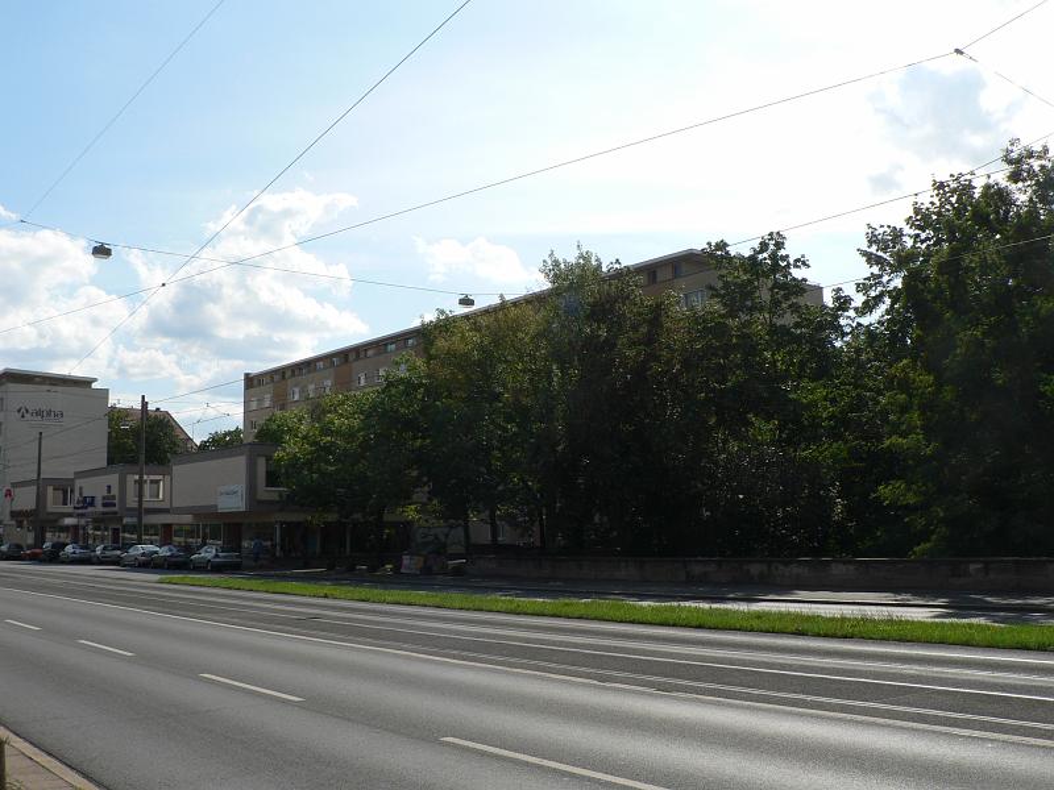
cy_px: 395
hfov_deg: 51.4
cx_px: 527
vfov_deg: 39.7
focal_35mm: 36
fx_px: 1096
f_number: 5.6
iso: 80
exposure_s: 1/640
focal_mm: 6
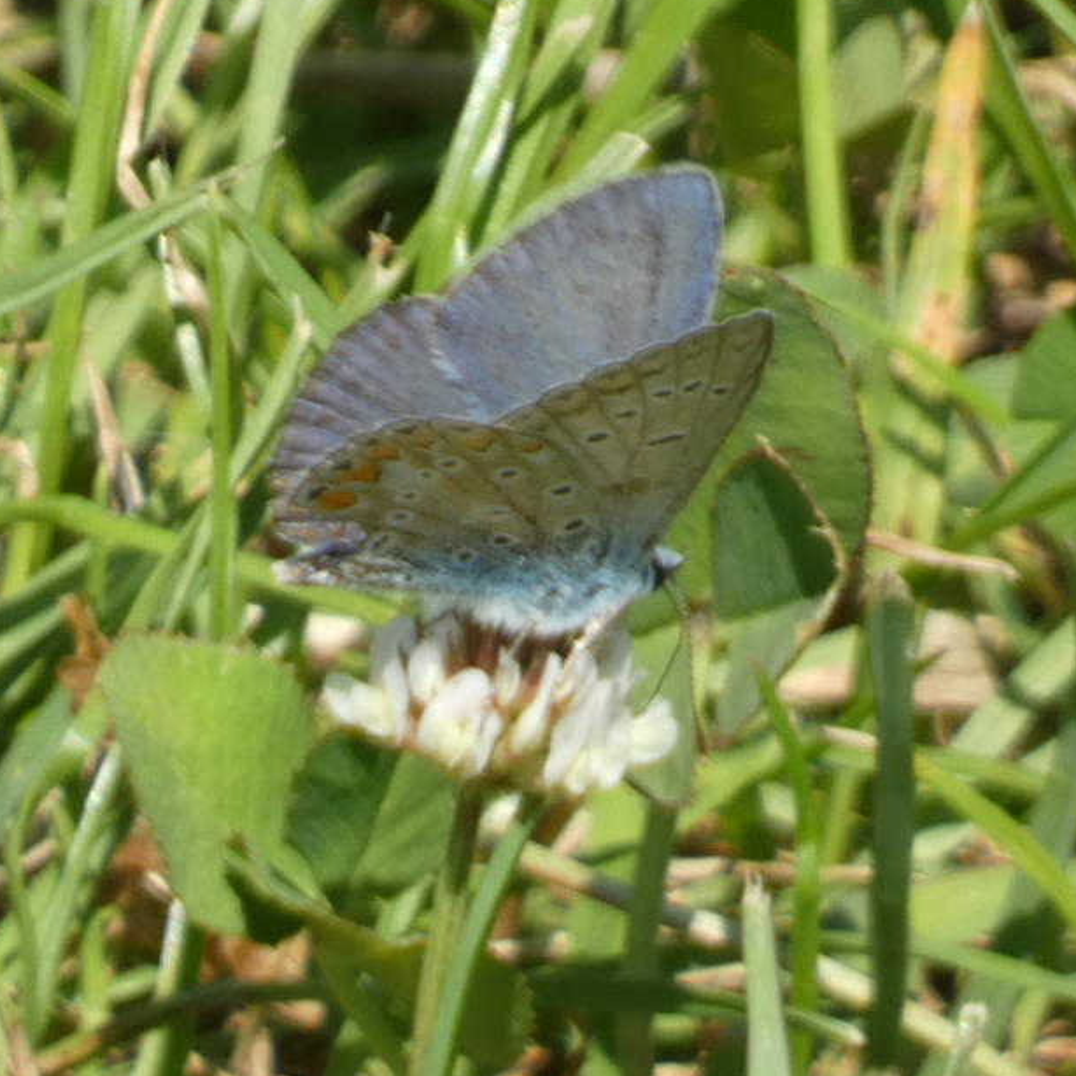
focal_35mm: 1435
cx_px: 597
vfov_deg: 1.2
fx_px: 50465
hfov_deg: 1.2
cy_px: 520
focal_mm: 209.4
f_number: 5.8
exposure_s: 1/160
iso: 80
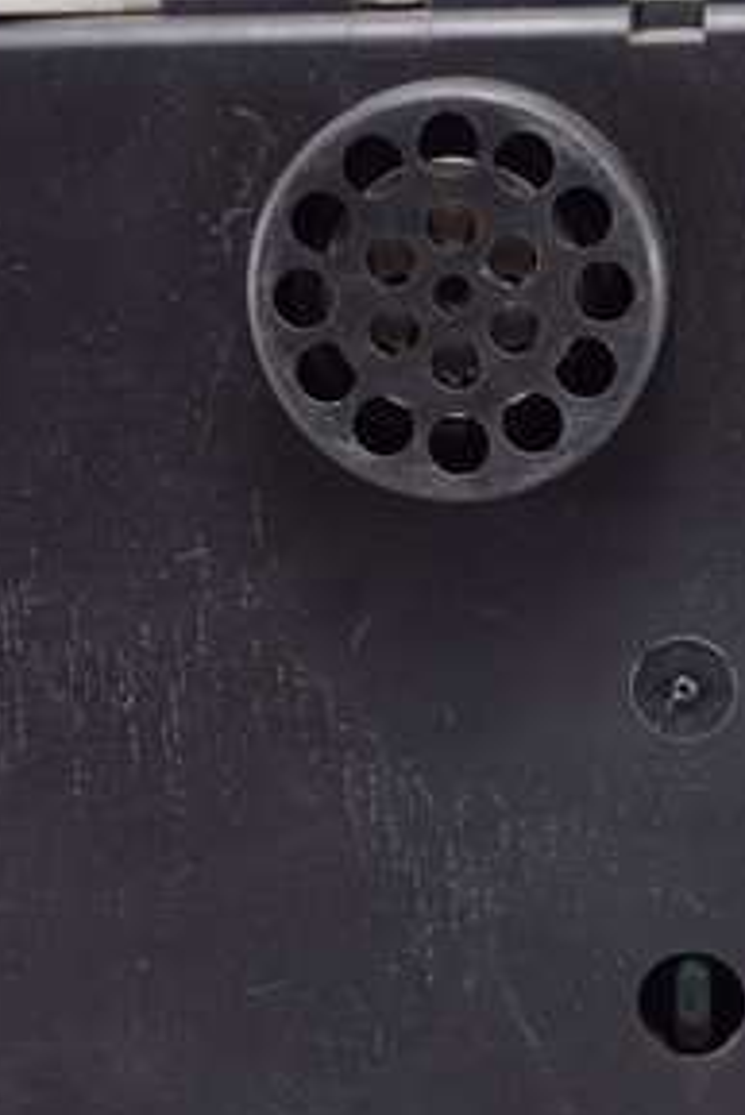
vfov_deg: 11.7
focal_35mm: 176
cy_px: 708
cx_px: 718
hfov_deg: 7.8
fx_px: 5456
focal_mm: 23.01
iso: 500
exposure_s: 1/80
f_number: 3.5
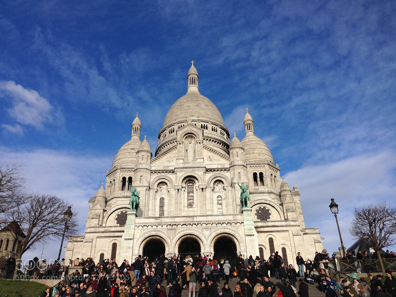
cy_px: 148
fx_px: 378
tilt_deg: +31.5
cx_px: 198
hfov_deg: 55.4
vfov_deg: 42.9
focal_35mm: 33
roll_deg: -0.7
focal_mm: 4.12
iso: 50
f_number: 2.4
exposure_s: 1/2008
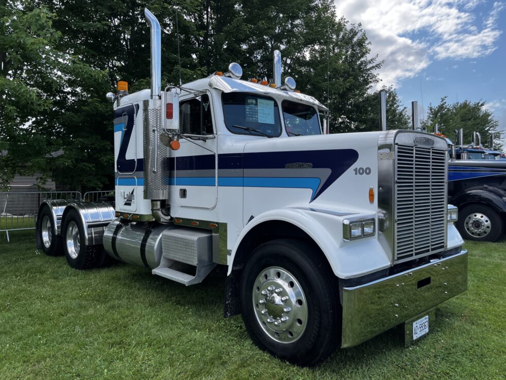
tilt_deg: -1.2
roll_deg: +0.1
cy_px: 187
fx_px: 395
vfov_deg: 51.4
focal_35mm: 27
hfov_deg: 65.3
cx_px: 260
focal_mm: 5.1
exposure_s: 1/1266
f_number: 1.6
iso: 50
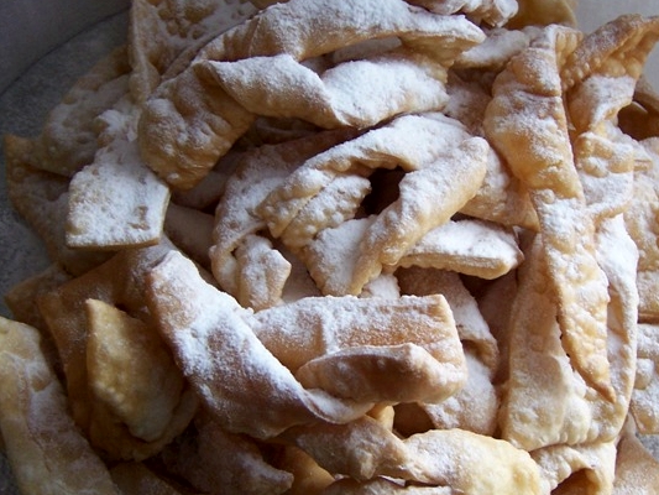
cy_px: 275
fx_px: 1028
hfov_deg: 35.5
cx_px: 355
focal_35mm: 54
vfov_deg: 27.0
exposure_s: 1/20
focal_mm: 6.2
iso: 160
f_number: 2.8
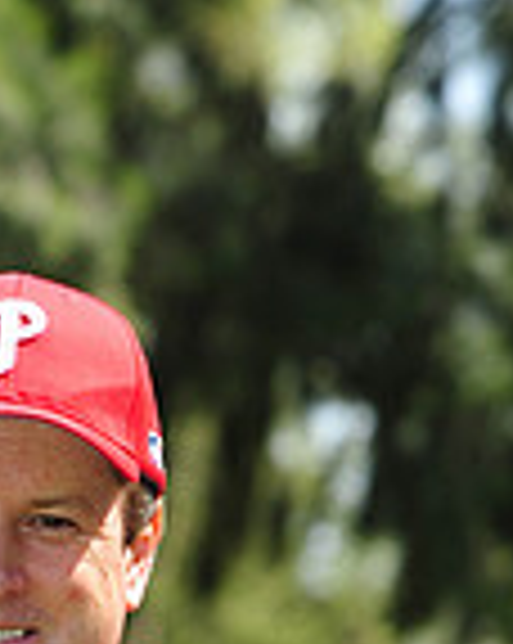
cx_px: -266
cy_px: 1085
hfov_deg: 3.6
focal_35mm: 427
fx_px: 8121
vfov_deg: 4.5
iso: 200
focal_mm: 112
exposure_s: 1/320
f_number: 6.3
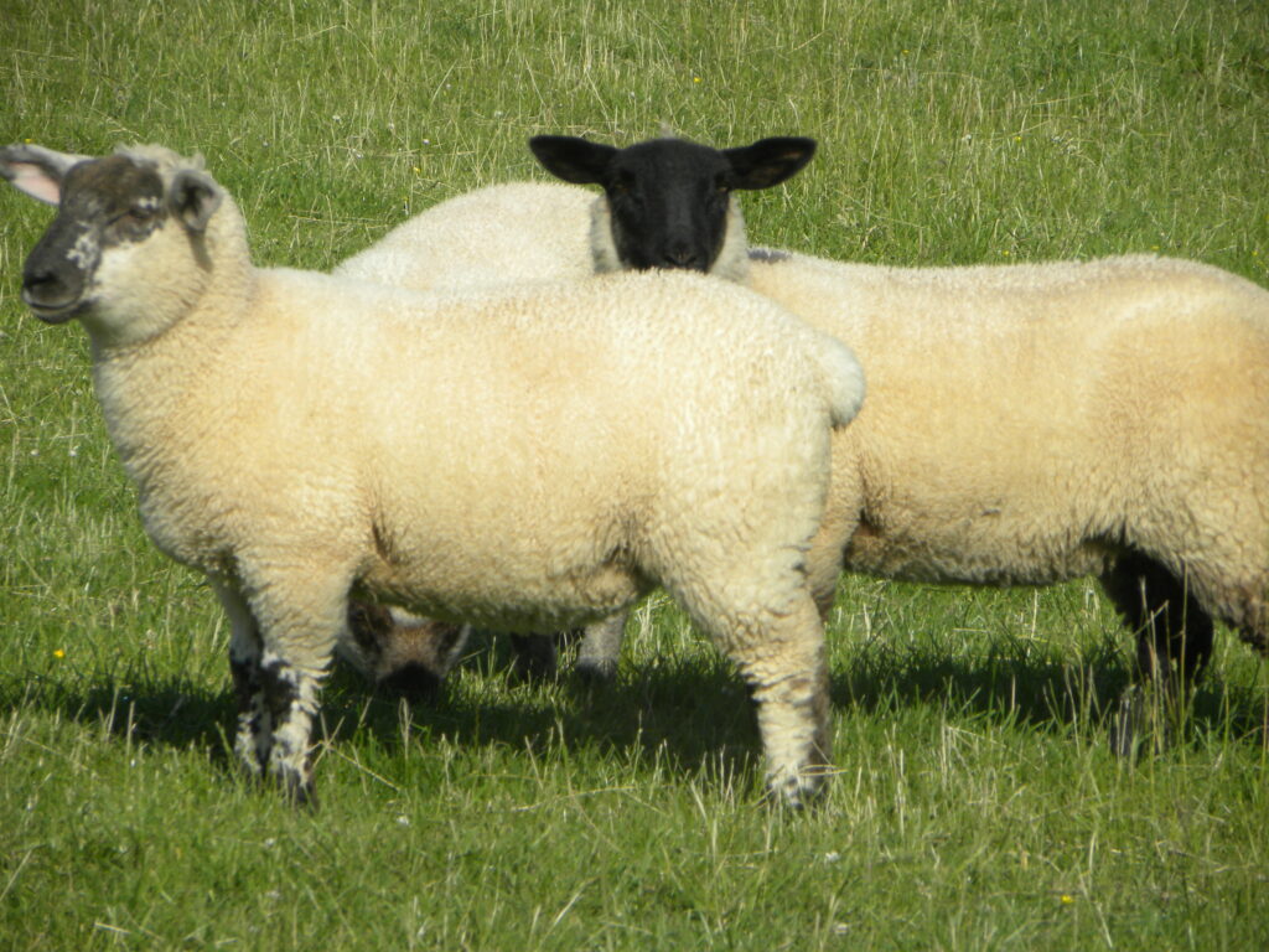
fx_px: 15580
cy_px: 476
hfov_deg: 4.7
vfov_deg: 3.5
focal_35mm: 425
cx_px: 634
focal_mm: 75.7
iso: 64
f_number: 6.3
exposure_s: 1/342
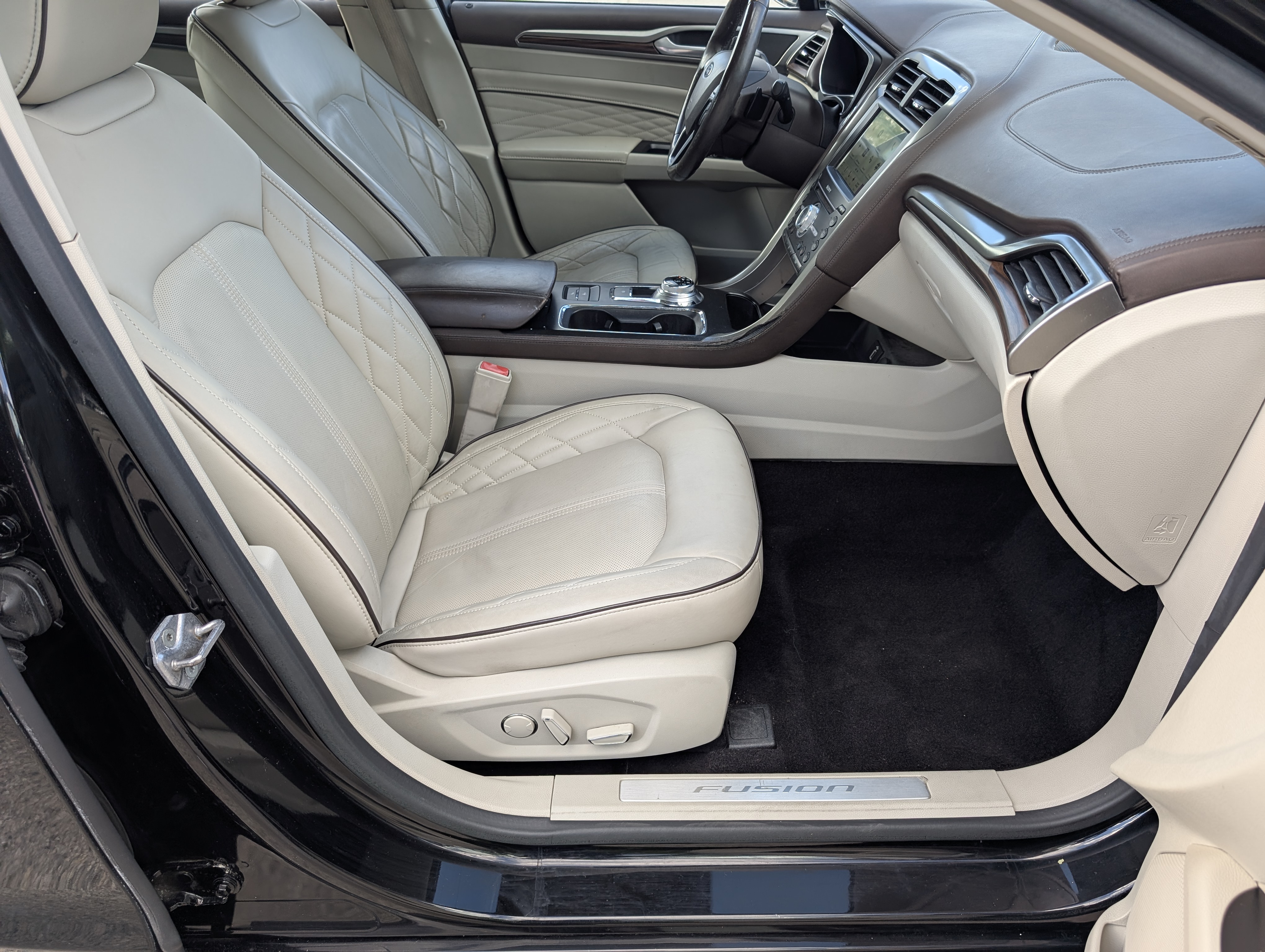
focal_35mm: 24
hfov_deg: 71.5
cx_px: 632
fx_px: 878
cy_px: 476
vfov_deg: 56.9
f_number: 1.68
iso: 21
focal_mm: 6.9
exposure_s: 1/77.9
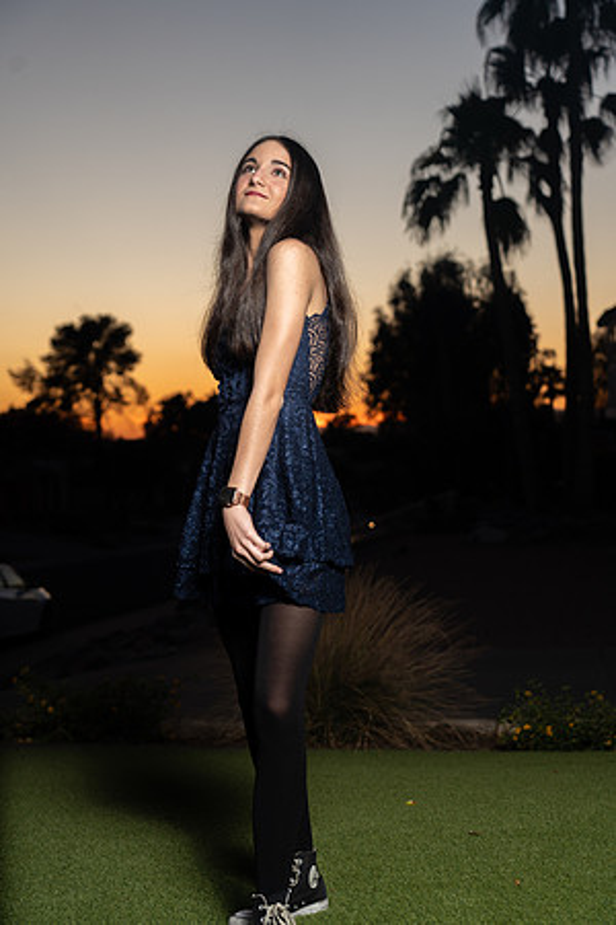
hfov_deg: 24.2
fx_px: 1437
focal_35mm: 56
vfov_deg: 35.6
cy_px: 462
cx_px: 308
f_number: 4
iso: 100
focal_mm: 56
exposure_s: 1/200
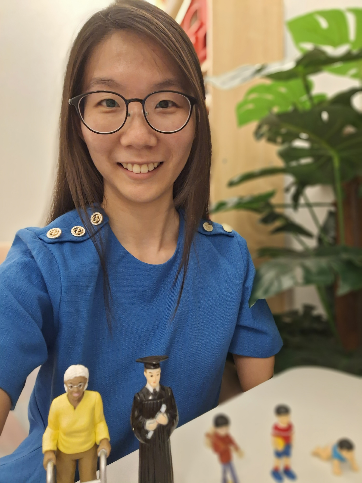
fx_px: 349
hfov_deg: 54.9
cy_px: 242
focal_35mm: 25
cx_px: 181
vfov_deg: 69.4
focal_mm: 3.72
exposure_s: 1/24
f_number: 2.2
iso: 1000
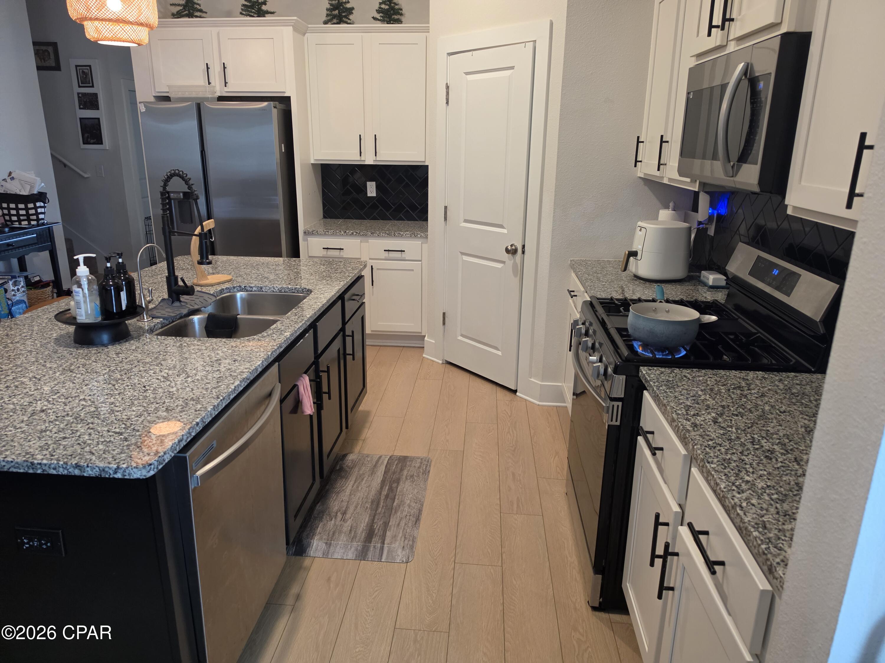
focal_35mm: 23
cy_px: 332
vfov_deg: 58.9
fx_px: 588
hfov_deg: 73.9
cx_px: 442
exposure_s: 1/120
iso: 400
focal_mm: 6.5
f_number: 1.4
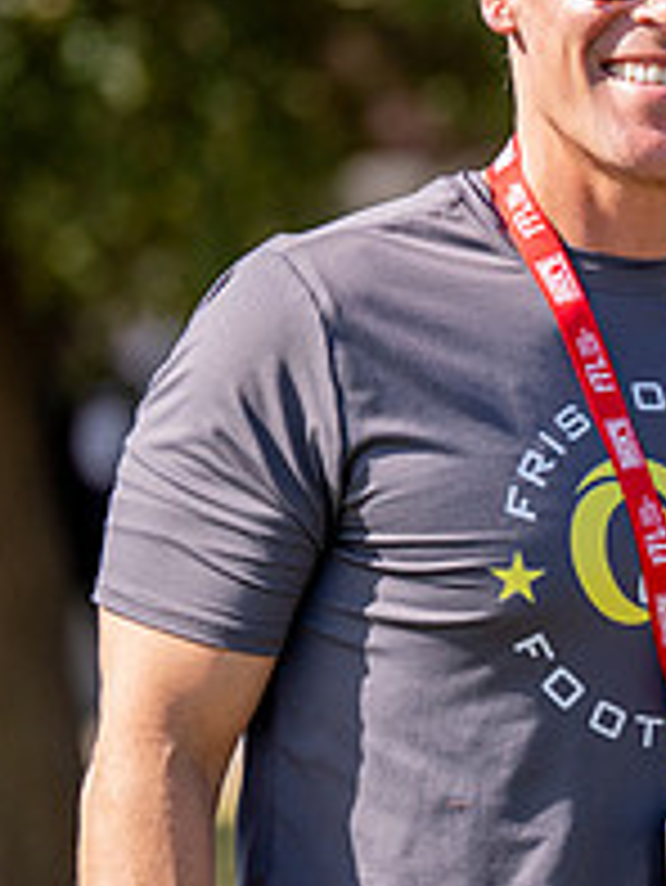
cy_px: 603
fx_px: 10711
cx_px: 1094
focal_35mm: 418
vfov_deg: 4.7
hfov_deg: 3.5
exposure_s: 1/3200
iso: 250
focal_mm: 125
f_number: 2.8
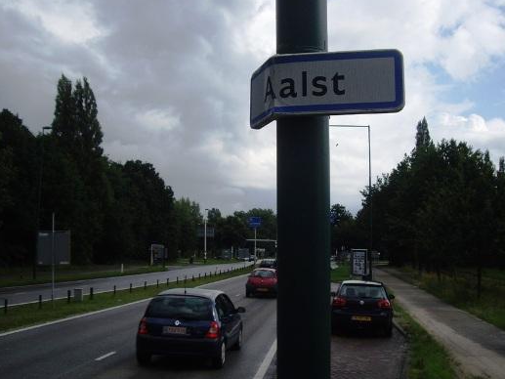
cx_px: 278
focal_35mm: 47
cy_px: 178
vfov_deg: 30.9
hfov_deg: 40.4
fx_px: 686
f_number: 8
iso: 64
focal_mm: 7.9
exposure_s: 1/160
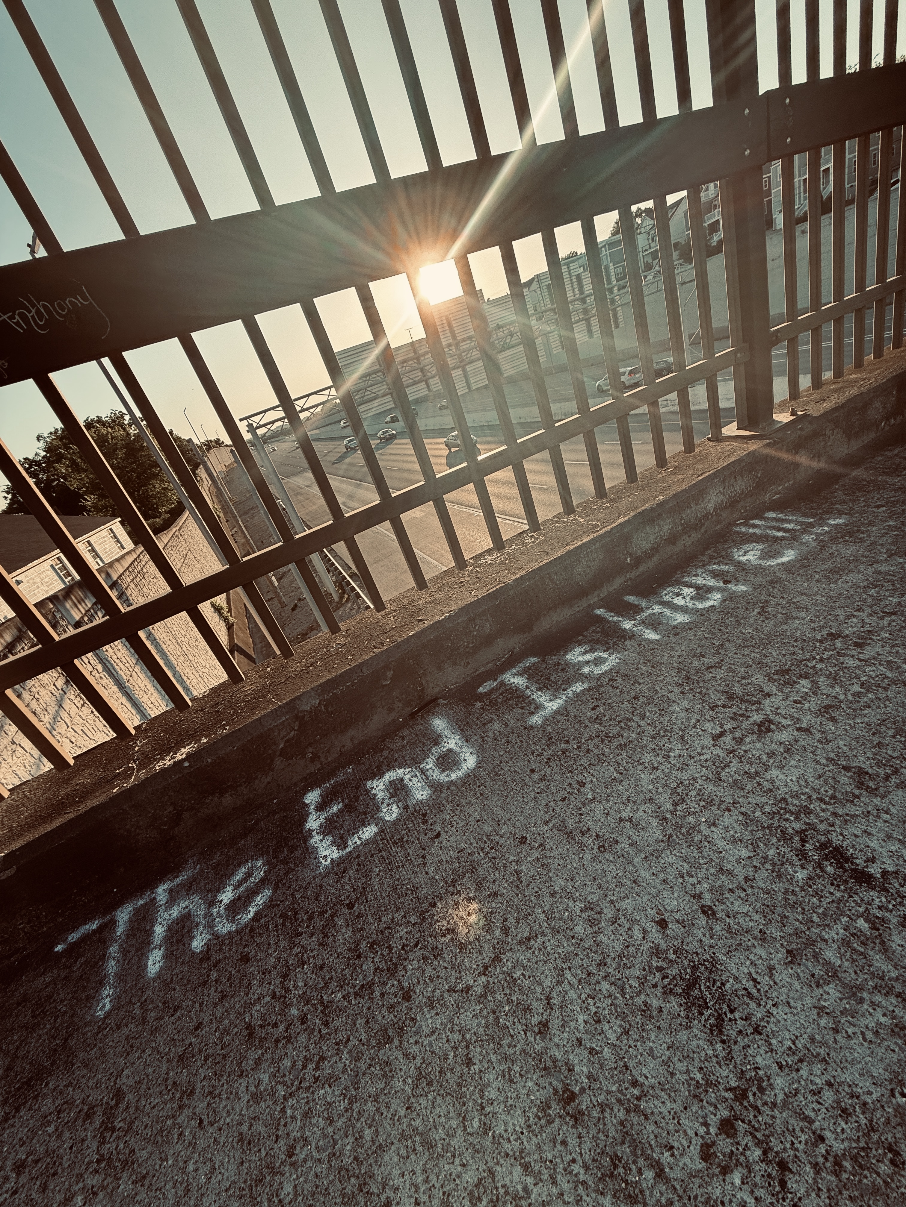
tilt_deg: -23.9
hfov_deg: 85.7
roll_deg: +20.4
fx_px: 489
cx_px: 453
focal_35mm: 14
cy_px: 604
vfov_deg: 102.1
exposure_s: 1/545
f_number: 2.2
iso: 64
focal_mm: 2.22
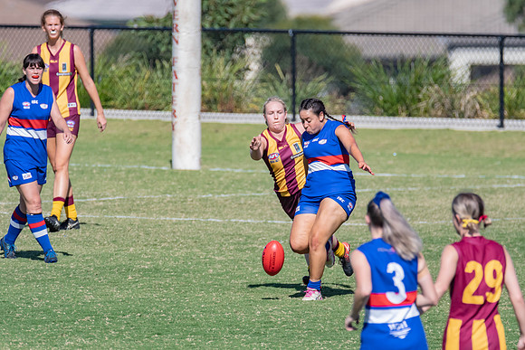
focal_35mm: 905
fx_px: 13204
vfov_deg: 1.5
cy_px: 175
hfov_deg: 2.3
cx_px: 262
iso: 800
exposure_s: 1/2500
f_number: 8
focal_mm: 600
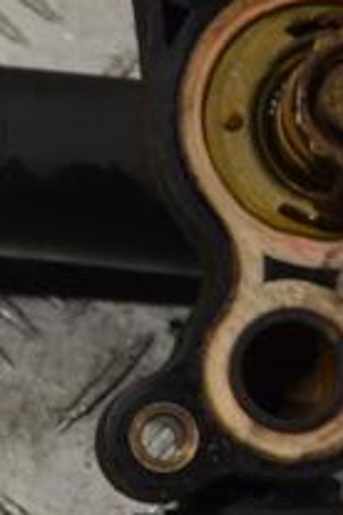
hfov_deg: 6.5
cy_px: 279
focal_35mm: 209
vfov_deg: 9.8
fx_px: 2987
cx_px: -55
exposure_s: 1/125
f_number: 5.6
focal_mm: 48
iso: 320
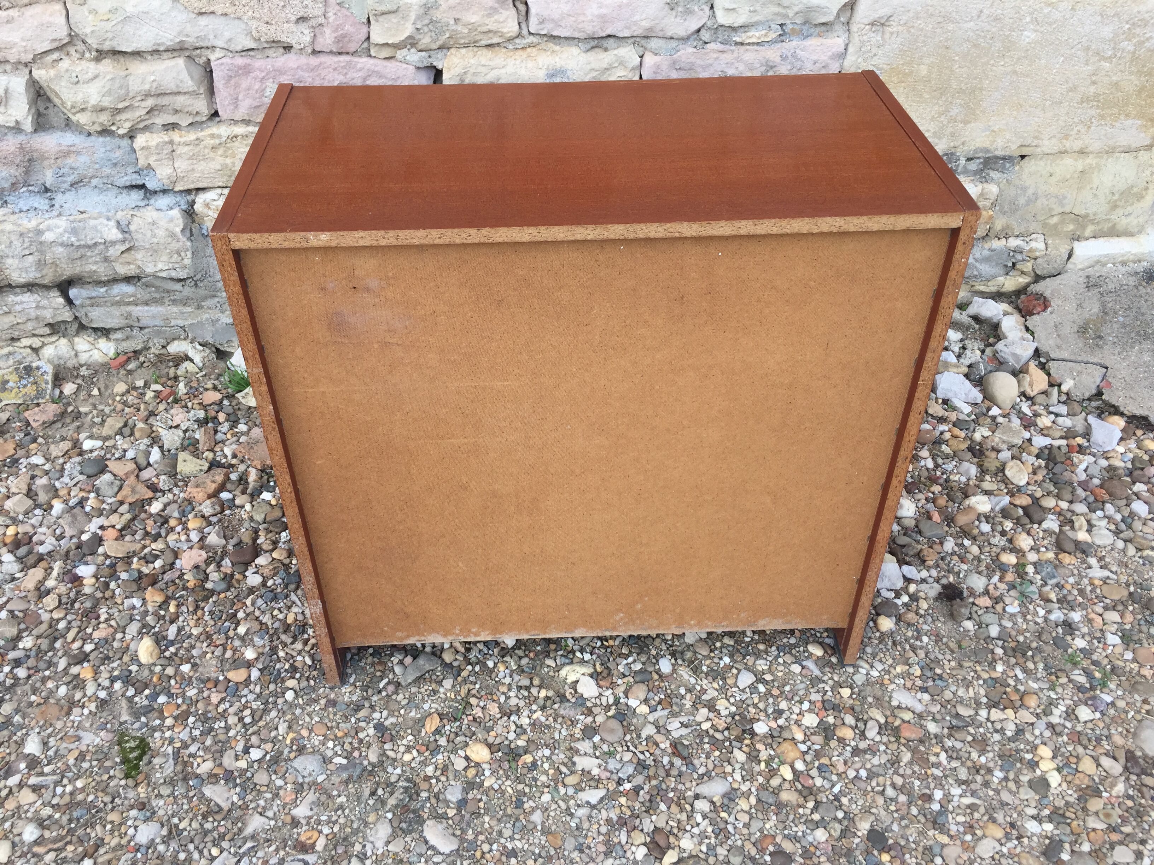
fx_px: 967
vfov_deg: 48.2
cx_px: 577
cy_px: 432
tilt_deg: -40.4
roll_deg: -2.2
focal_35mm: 29
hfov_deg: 61.7
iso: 32
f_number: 2.2
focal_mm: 4.15
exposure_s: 1/421
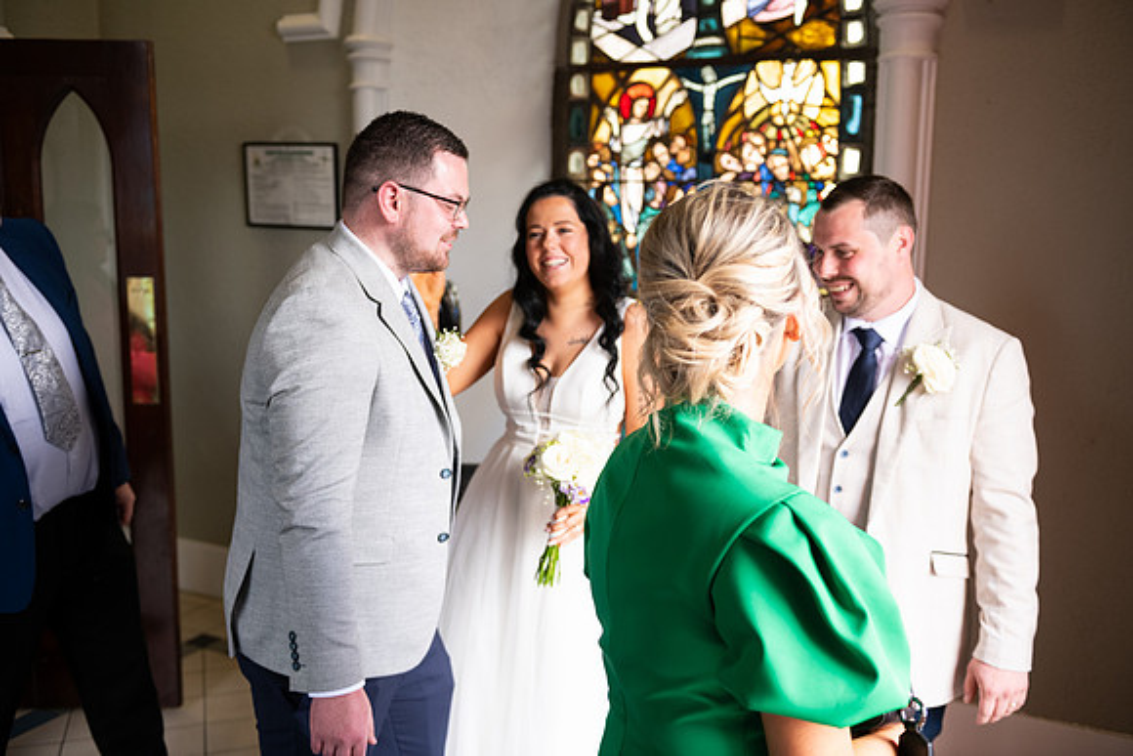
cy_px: 378
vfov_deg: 37.9
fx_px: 1102
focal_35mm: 35
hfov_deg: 54.4
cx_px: 566
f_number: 3.5
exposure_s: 1/160
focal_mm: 35
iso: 640
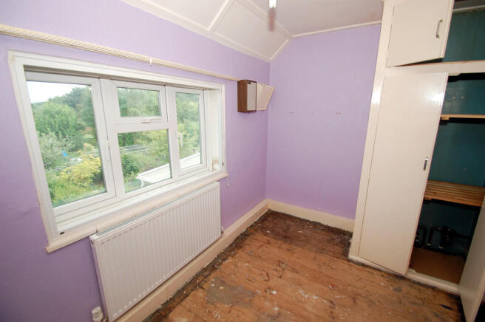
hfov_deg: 100.4
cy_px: 161
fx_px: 202
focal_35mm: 15
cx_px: 242
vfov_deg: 77.2
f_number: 4
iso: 400
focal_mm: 10
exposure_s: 1/60
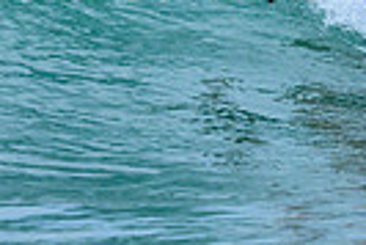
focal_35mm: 4666
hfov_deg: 0.4
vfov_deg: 0.3
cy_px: -222
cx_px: 179
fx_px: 47489
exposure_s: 1/3200
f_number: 6.3
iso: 450
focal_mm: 800
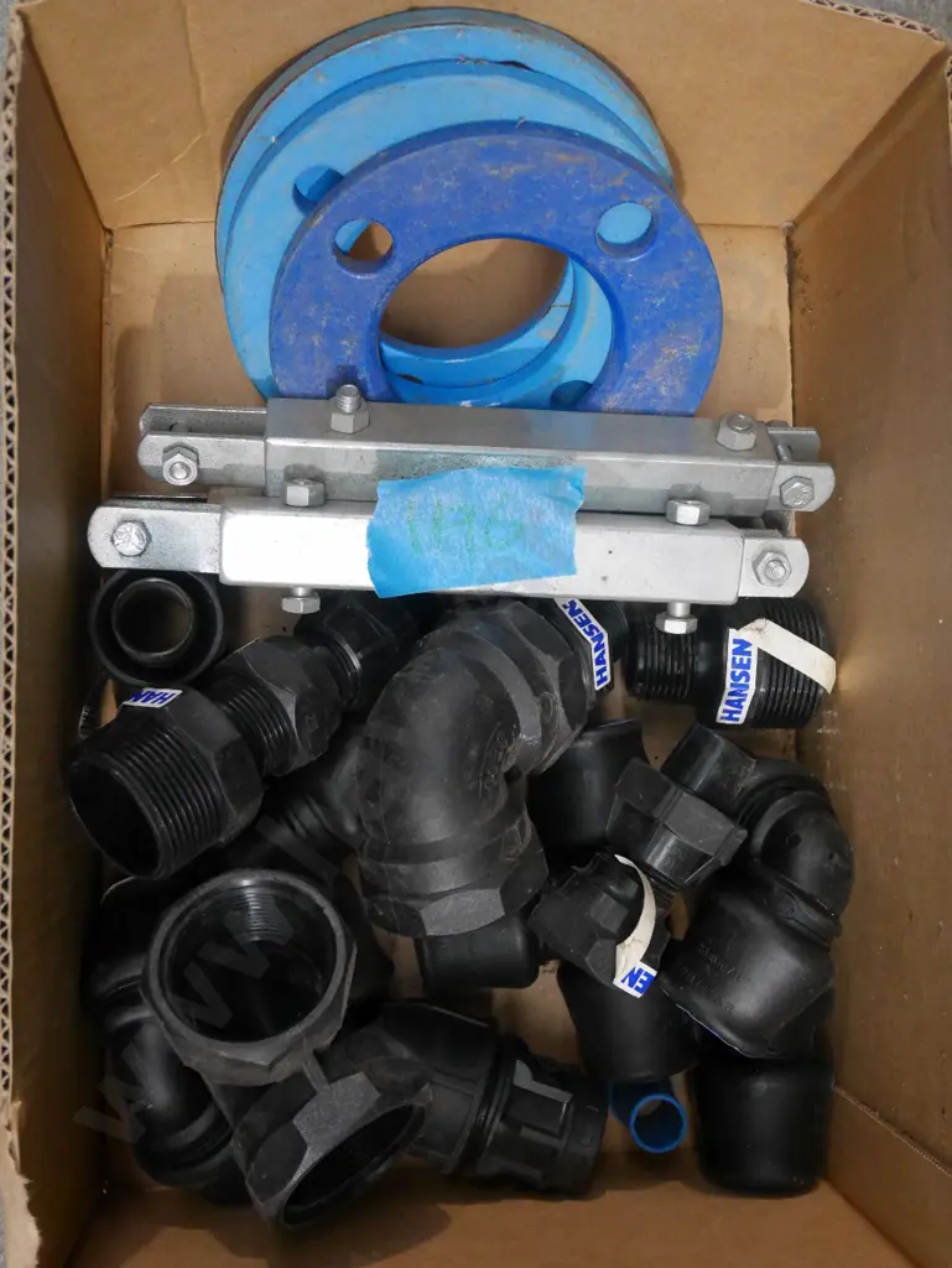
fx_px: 1319
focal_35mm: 36
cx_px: 476
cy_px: 634
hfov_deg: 39.7
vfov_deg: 51.3
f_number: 4.2
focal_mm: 18
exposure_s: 1/30
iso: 3200
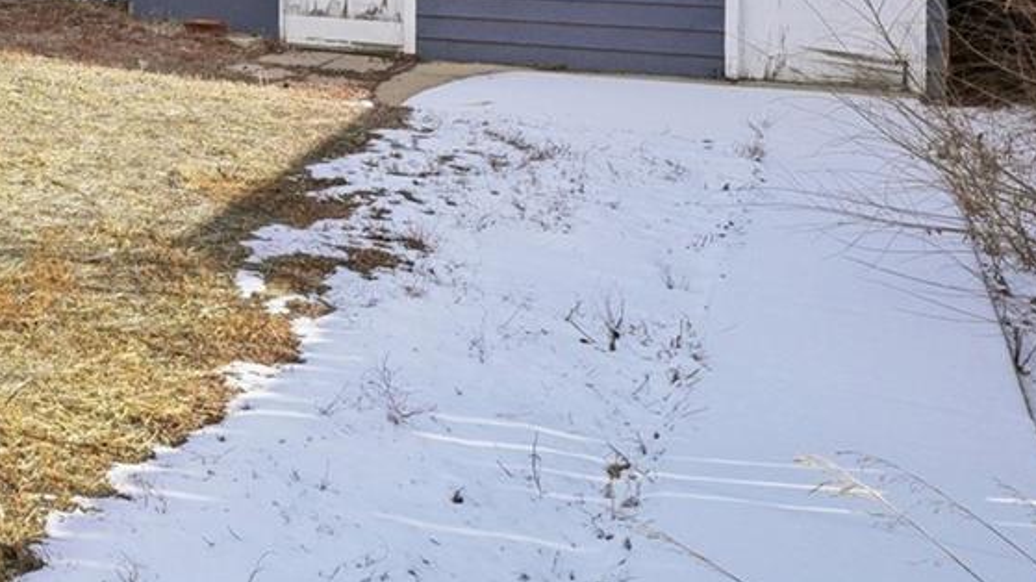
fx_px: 1359
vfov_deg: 21.9
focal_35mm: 50
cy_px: -159
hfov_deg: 33.1
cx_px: -245
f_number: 8
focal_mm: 11
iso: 100
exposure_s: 1/350
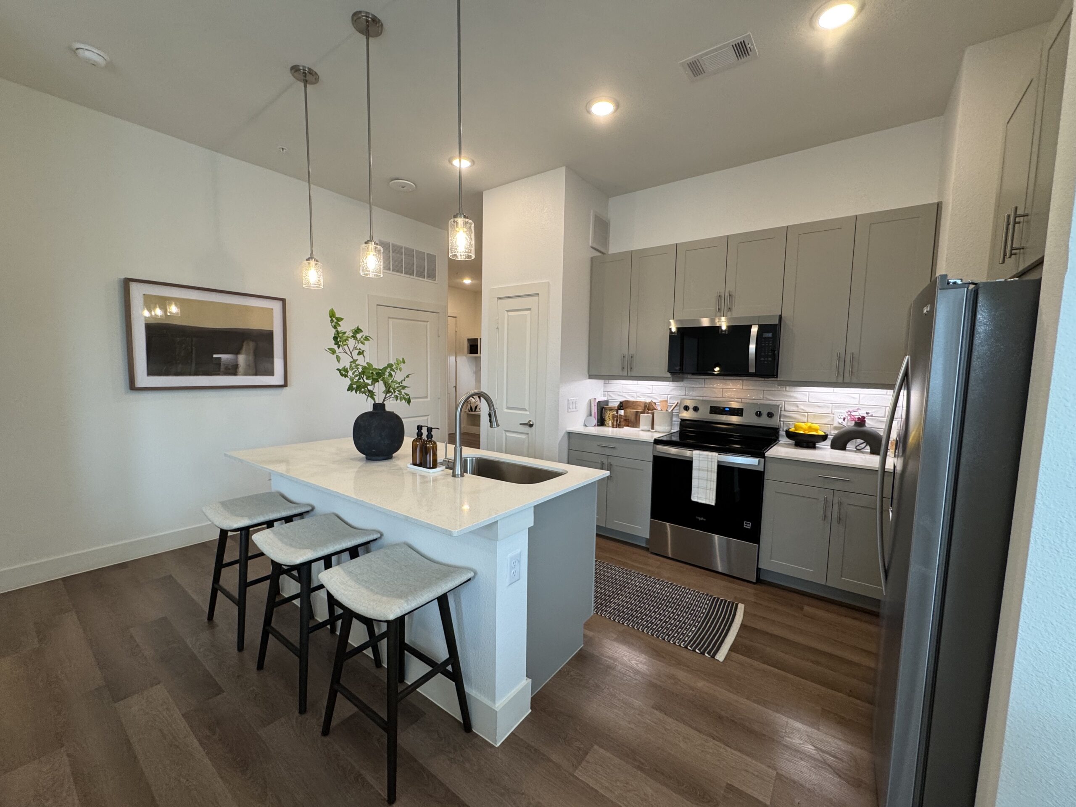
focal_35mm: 14
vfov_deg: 85.7
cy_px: 404
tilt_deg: -3.6
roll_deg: -1.5
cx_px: 538
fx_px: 435
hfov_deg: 102.1
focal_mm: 2.22
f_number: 2.2
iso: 160
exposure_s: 1/120
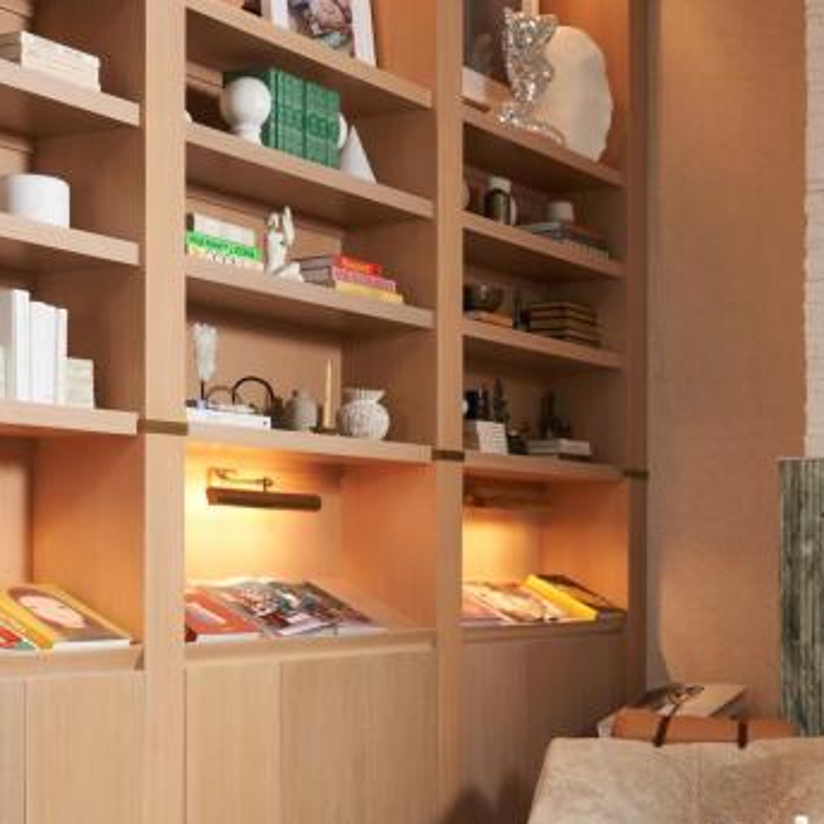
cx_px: 771
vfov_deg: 26.7
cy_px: 551
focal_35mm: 64
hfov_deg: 25.9
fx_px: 1724
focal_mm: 24
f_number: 5.6
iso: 1600
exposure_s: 1/160
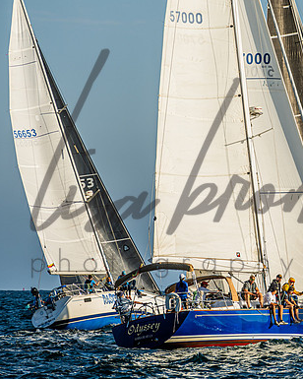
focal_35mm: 385
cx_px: 277
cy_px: 157
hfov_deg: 4.0
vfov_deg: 5.0
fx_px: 4316
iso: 100
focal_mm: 200
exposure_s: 1/1250
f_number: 6.3
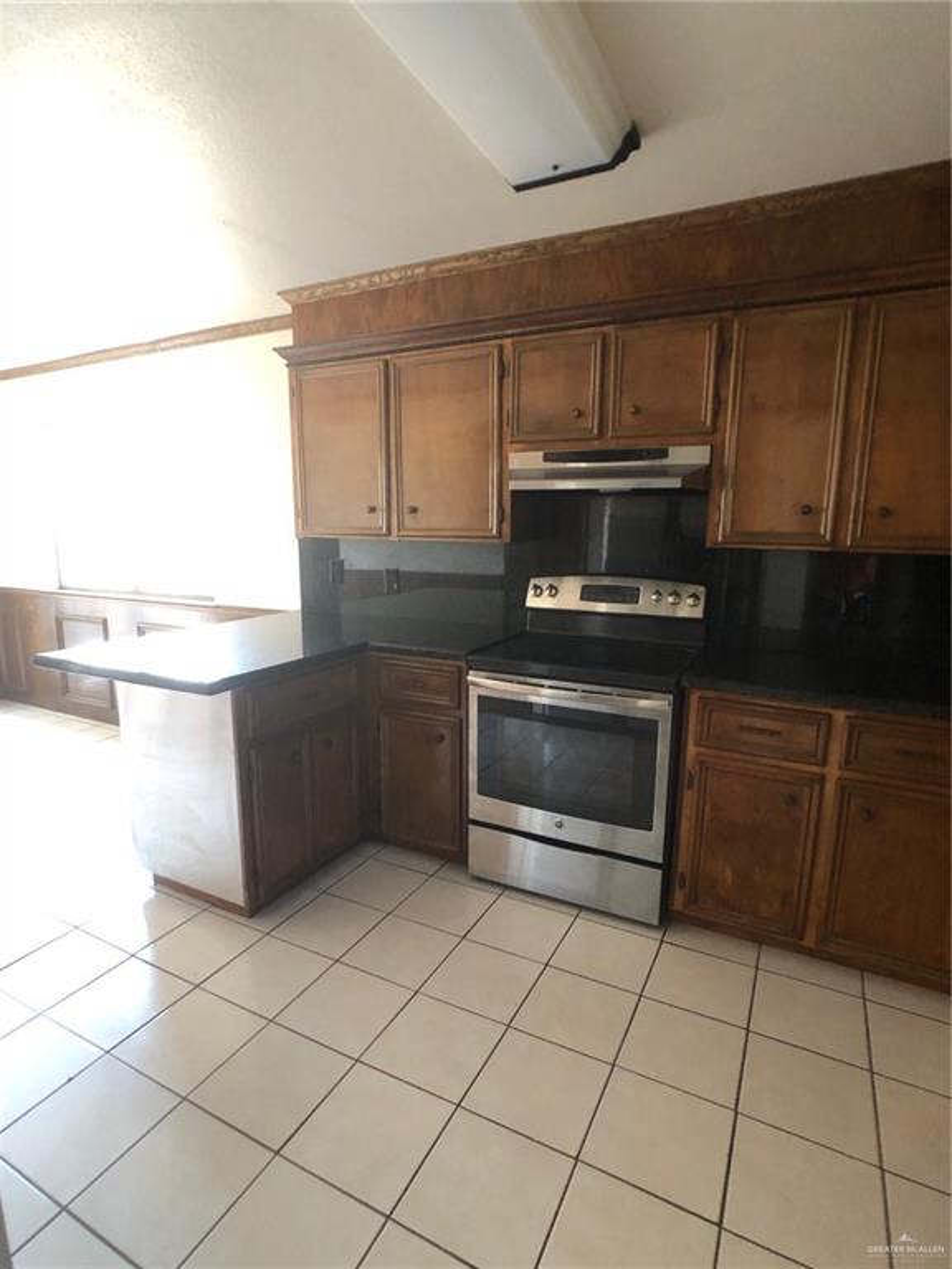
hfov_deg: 49.7
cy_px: 634
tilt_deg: -9.6
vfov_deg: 63.4
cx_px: 476
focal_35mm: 28
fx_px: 1027
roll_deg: +1.1
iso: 80
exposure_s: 1/15
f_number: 1.8
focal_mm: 4
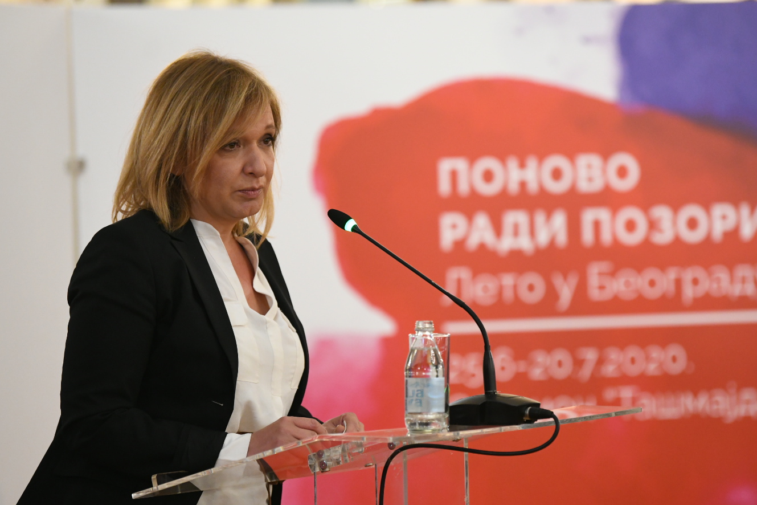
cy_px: 292
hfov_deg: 10.9
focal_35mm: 189
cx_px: 452
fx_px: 3974
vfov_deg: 7.3
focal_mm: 155
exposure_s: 1/160
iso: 4000
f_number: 2.8
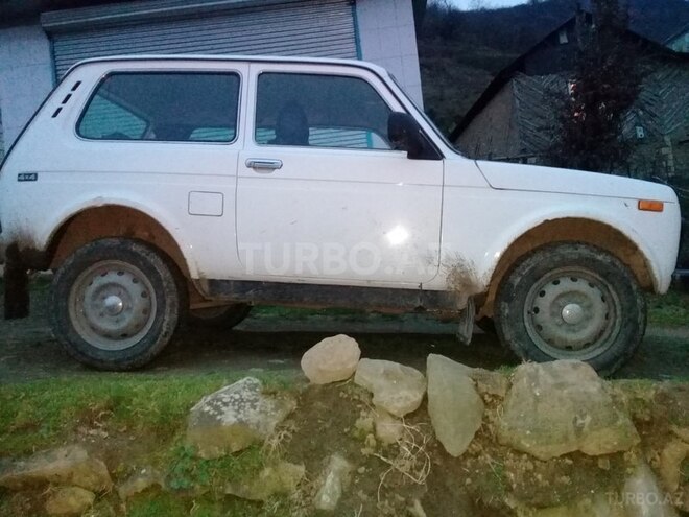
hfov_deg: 58.4
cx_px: 344
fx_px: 617
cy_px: 258
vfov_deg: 45.4
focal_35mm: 31
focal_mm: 3.3
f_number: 2.2
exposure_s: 1/15
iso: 640
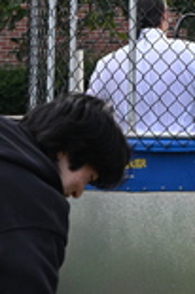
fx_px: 1897
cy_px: 44
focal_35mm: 233
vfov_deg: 8.8
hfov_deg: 5.9
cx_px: 172
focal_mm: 75
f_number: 7.1
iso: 4500
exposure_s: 1/1250
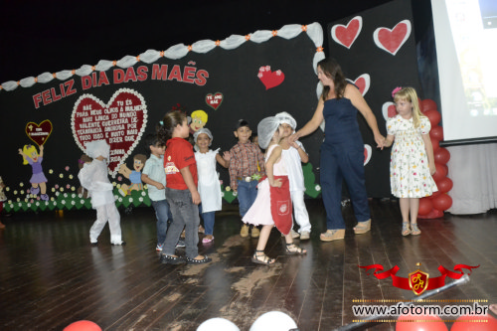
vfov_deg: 43.6
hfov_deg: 61.9
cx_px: 248
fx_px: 414
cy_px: 166
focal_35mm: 30
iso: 3200
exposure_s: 1/60
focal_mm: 20
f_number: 3.5
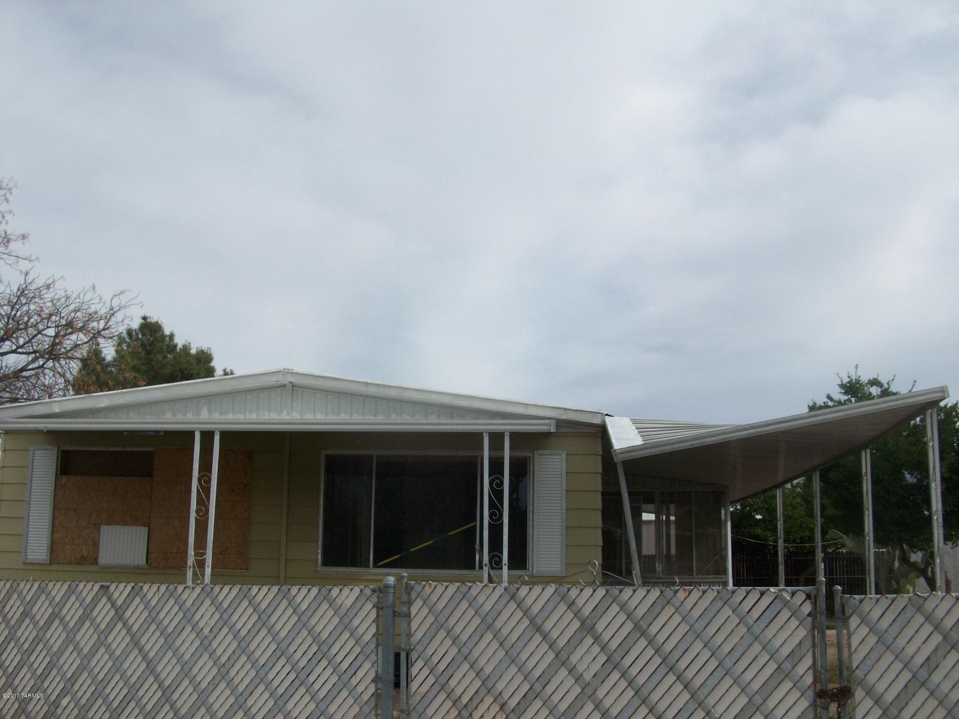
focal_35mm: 34
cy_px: 360
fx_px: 942
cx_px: 480
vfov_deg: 41.8
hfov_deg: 54.0
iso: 64
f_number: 5.5
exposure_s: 1/496
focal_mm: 5.7
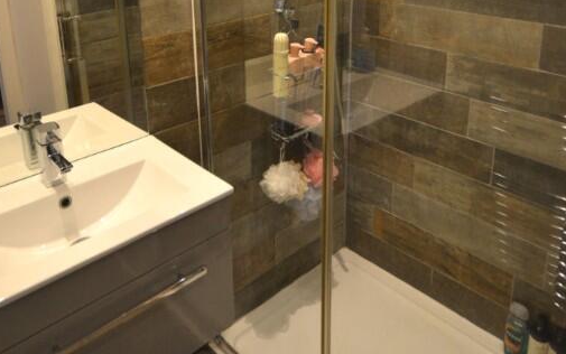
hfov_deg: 61.2
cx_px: 280
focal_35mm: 31
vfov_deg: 38.0
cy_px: 37
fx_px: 478
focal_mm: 10
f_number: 4
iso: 400
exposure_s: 1/60
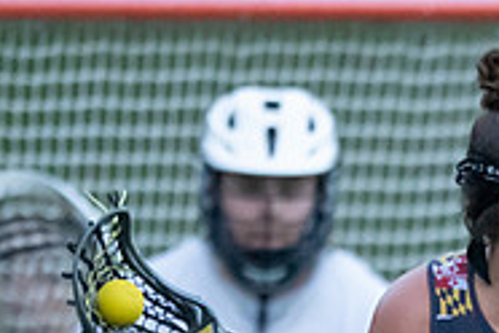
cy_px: 493
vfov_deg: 0.7
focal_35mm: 1876
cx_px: 689
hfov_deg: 1.1
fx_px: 26001
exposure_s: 1/1000
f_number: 2.8
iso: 14400
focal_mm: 400
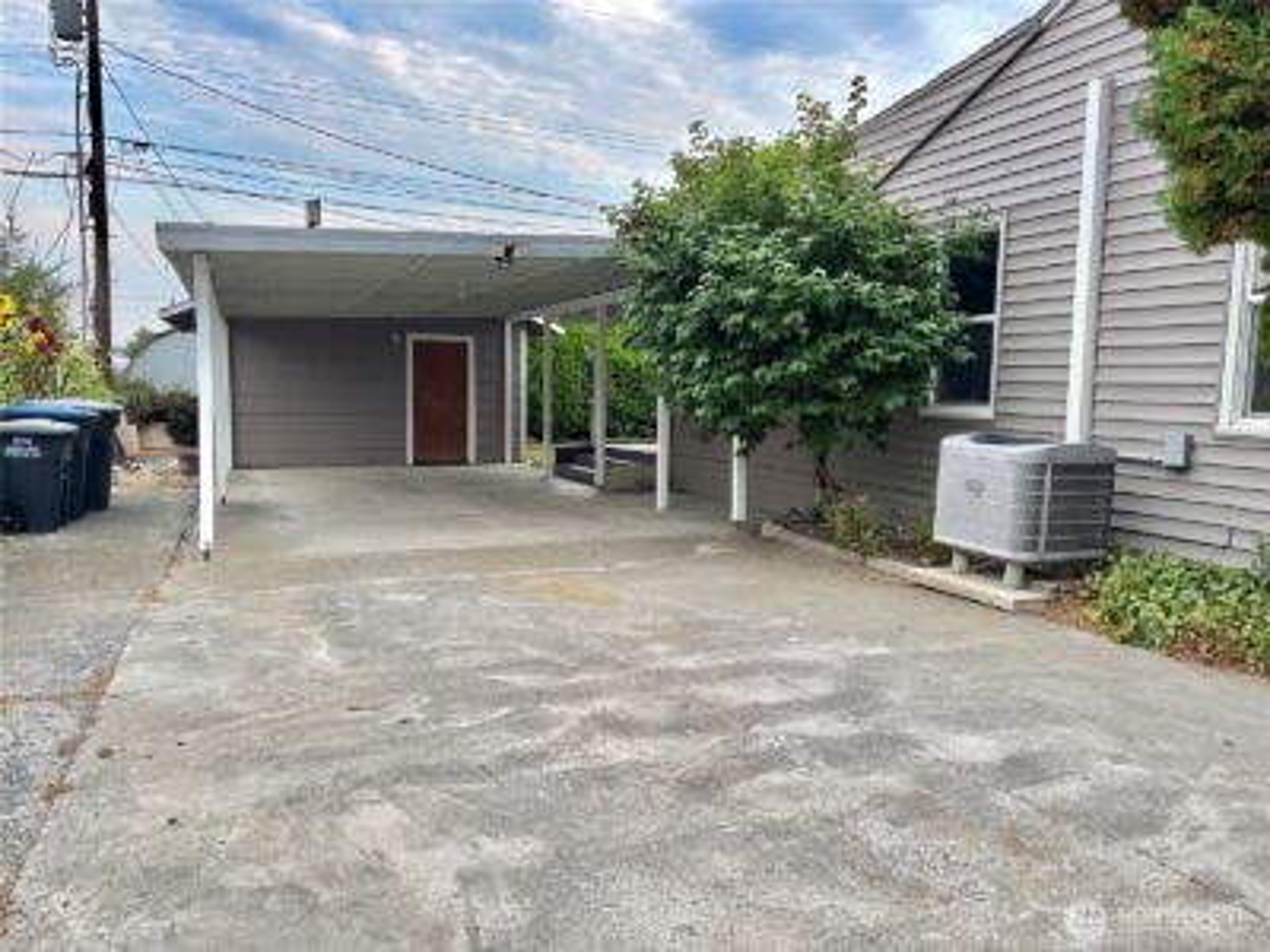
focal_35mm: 26
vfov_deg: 53.1
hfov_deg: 67.3
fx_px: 954
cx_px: 635
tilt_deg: -5.7
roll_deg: -1.6
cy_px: 476
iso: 50
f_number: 1.6
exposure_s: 1/466
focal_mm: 5.96
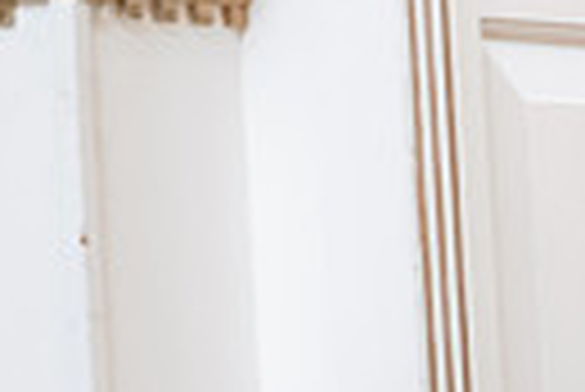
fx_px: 9403
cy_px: -408
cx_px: -374
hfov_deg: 3.5
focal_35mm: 578
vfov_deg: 2.4
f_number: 4
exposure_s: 1/200
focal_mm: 130
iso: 1600
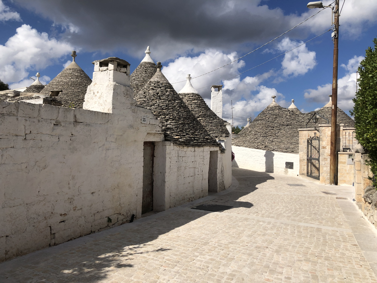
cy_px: 142
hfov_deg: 63.4
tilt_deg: +0.9
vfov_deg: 49.7
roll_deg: +1.1
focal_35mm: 28
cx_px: 188
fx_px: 305
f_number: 1.8
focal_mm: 4
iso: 25
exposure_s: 1/4367
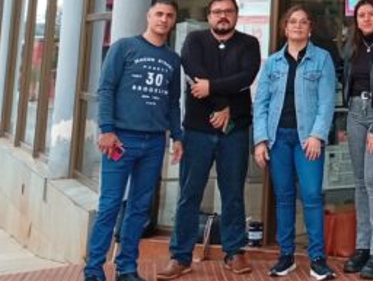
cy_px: -127
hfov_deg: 20.7
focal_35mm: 87
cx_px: 472
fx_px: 939
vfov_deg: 15.8
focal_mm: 3.96
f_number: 1.8
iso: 100
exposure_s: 1/50
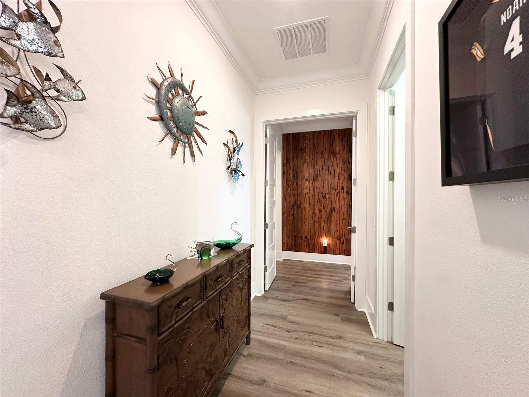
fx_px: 214
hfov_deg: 102.1
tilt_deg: +0.5
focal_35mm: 14
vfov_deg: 85.7
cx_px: 264
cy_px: 198
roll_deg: -0.4
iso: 200
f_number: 2.2
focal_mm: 2.22
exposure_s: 1/60
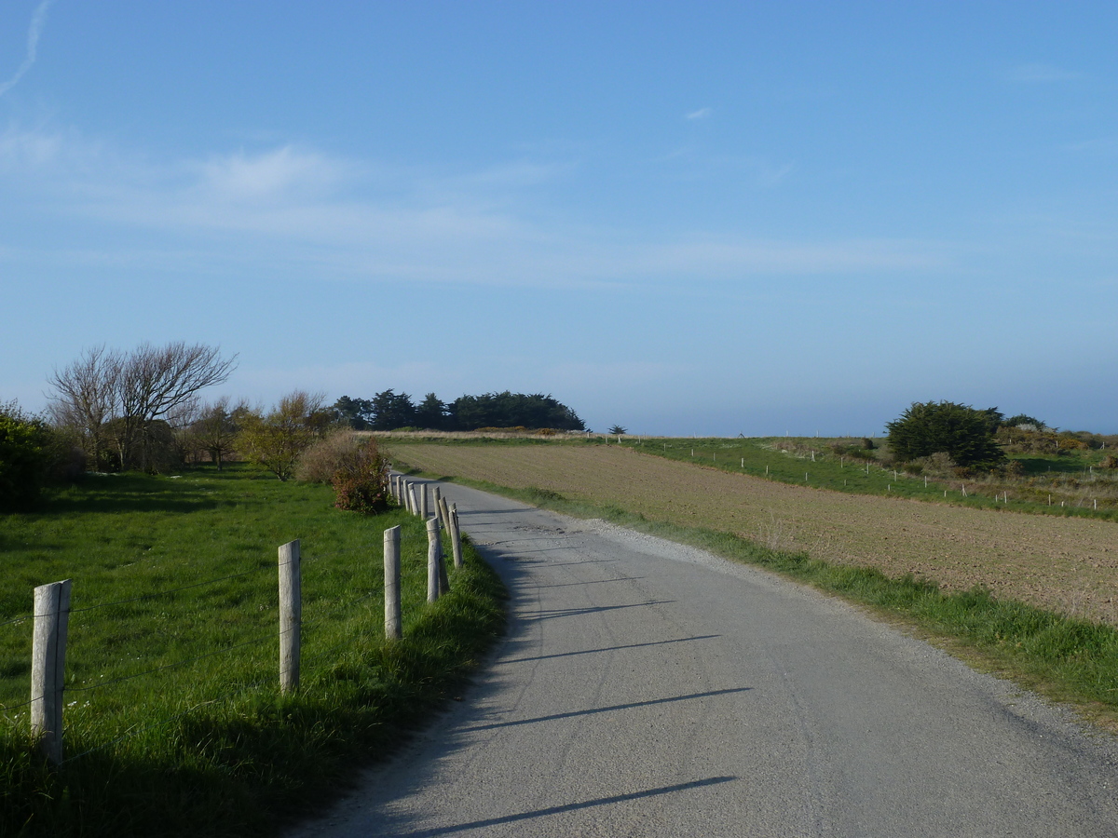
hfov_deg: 42.9
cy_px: 419
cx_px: 559
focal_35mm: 44
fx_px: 1421
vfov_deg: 32.9
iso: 80
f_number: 5
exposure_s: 1/400
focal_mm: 7.3
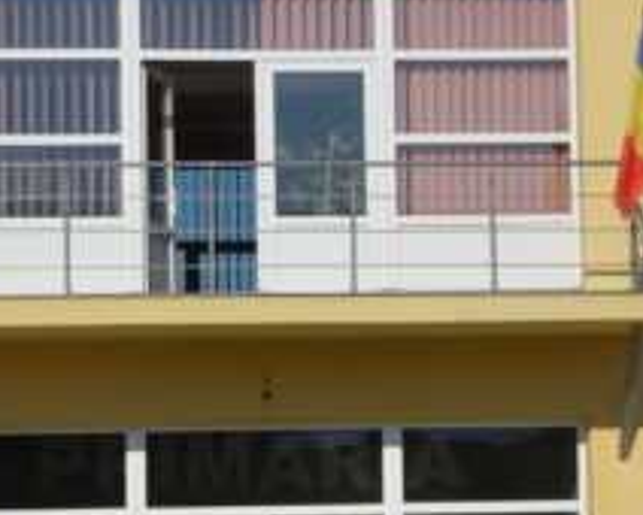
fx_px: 4133
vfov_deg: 7.1
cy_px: 218
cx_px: 601
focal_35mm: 217
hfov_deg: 8.9
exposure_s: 1/400
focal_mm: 32
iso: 100
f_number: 10
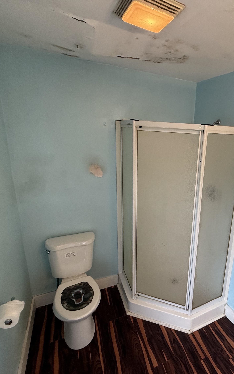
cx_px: 180
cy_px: 185
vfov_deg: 85.1
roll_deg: -2.1
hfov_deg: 56.3
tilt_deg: -14.5
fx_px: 204
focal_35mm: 20
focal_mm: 2.22
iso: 200
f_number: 2.2
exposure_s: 1/120
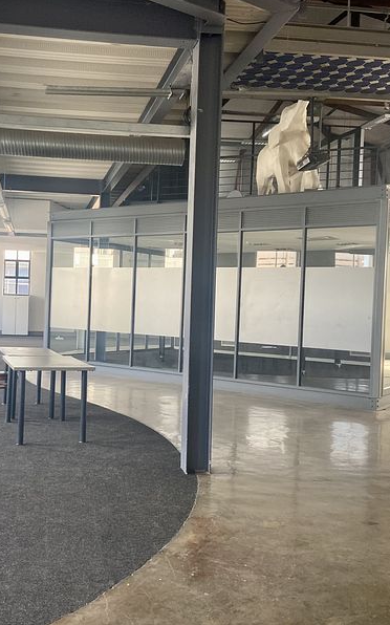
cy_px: 311
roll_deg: -2.5
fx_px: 630
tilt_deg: -2.0
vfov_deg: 52.8
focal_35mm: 37
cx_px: 112
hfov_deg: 33.9
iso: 100
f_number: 1.8
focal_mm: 4.25
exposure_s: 1/121
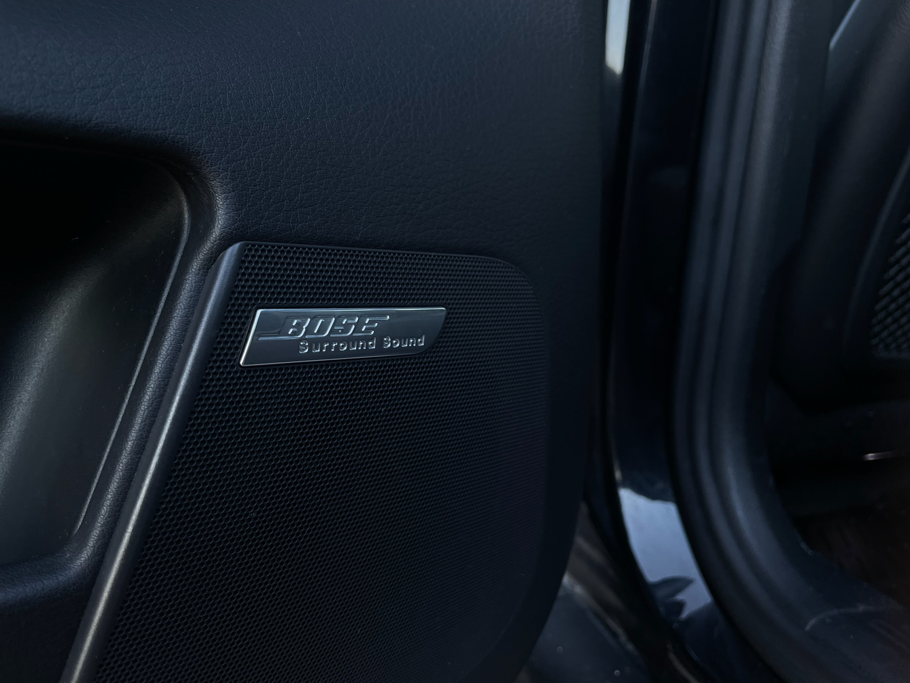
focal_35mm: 26
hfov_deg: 67.3
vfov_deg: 53.1
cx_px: 455
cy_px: 342
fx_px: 683
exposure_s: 1/60
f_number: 1.6
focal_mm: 4.2
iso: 160
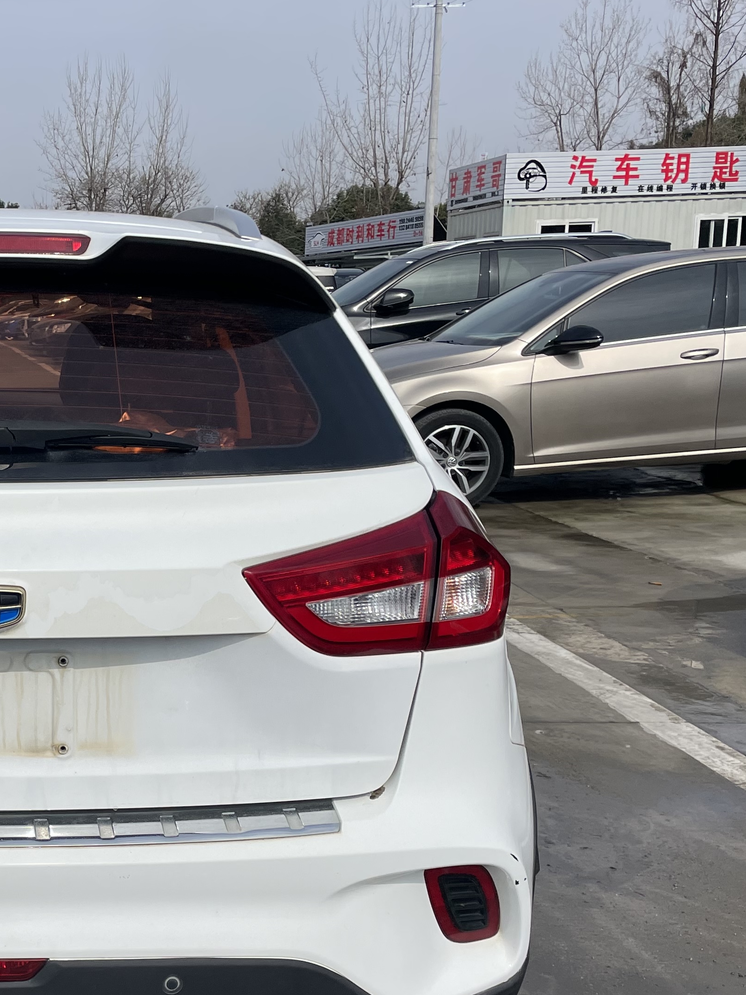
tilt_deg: -12.9
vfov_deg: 38.6
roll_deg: +2.6
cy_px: 637
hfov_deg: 27.6
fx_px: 1408
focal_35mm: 49
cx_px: -31
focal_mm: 4.2
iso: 32
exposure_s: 1/5814
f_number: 1.6
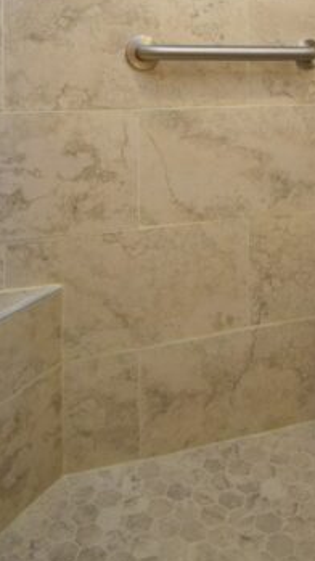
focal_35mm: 36
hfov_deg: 32.2
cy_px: 80
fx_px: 535
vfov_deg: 50.5
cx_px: 235
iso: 1800
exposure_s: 1/60
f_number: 4.5
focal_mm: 10
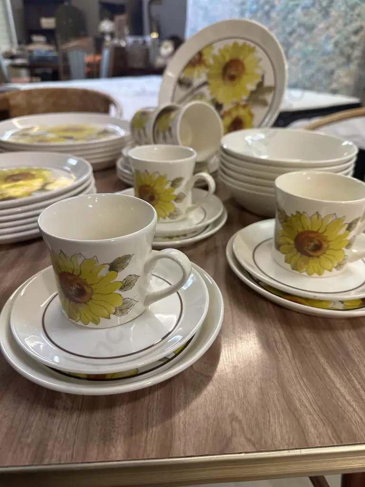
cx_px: 182
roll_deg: -1.3
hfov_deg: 56.8
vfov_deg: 71.6
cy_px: 244
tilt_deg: -28.4
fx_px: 337
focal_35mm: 24
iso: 160
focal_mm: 6.86
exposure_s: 1/100
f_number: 1.78
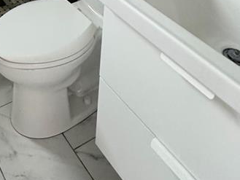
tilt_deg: -13.0
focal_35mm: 51
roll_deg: +1.7
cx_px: 2
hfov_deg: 34.3
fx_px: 354
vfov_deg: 20.4
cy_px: -144
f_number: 2.2
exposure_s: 1/60
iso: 500
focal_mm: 2.22
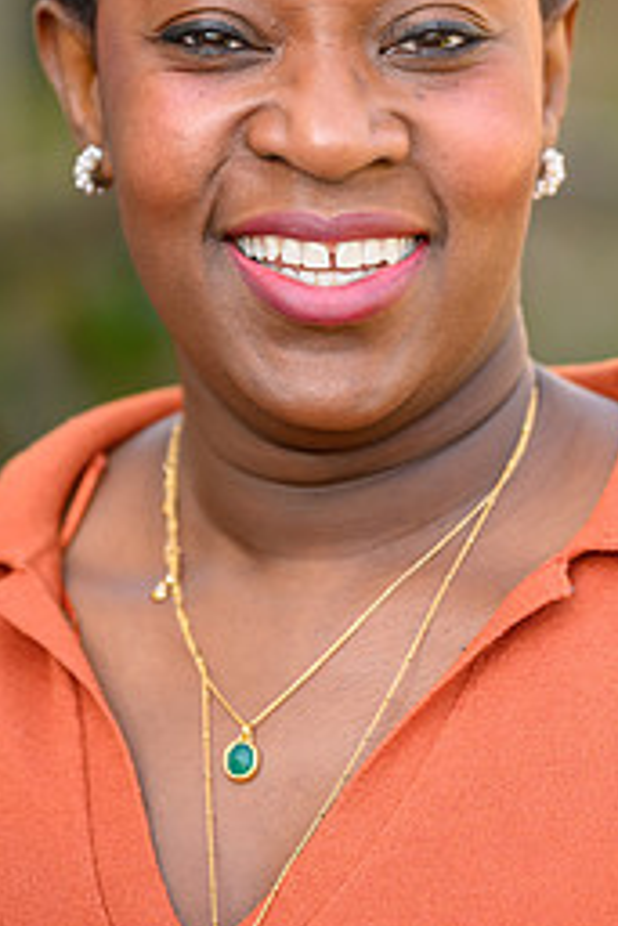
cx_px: 307
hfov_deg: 5.6
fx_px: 6274
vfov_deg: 8.4
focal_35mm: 244
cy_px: 232
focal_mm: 139
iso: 360
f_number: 2.8
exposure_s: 1/640
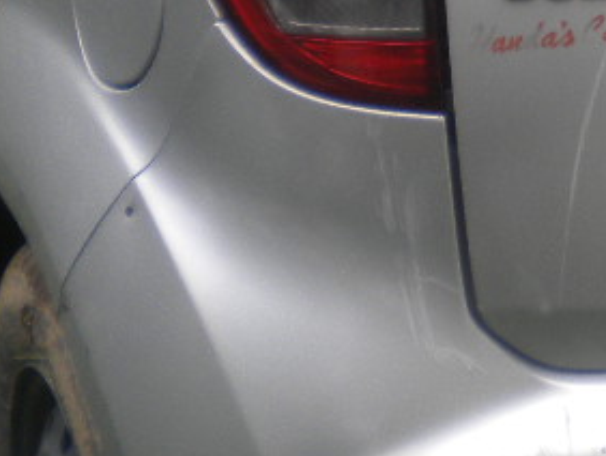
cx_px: 814
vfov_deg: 11.4
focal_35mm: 127
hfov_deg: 14.8
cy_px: -105
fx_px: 2225
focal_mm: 6.3
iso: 104
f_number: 3.1
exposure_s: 1/520
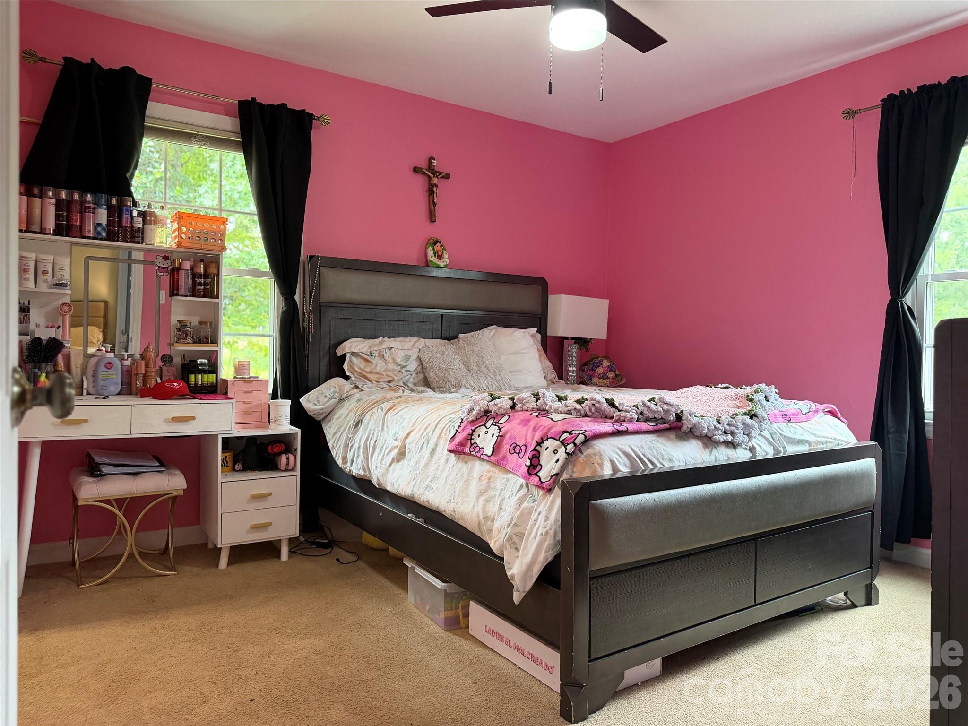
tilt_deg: -1.8
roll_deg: -0.3
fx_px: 671
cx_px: 484
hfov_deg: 71.6
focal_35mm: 24
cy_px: 363
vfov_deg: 56.8
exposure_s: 1/60
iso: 320
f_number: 1.78
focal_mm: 6.76
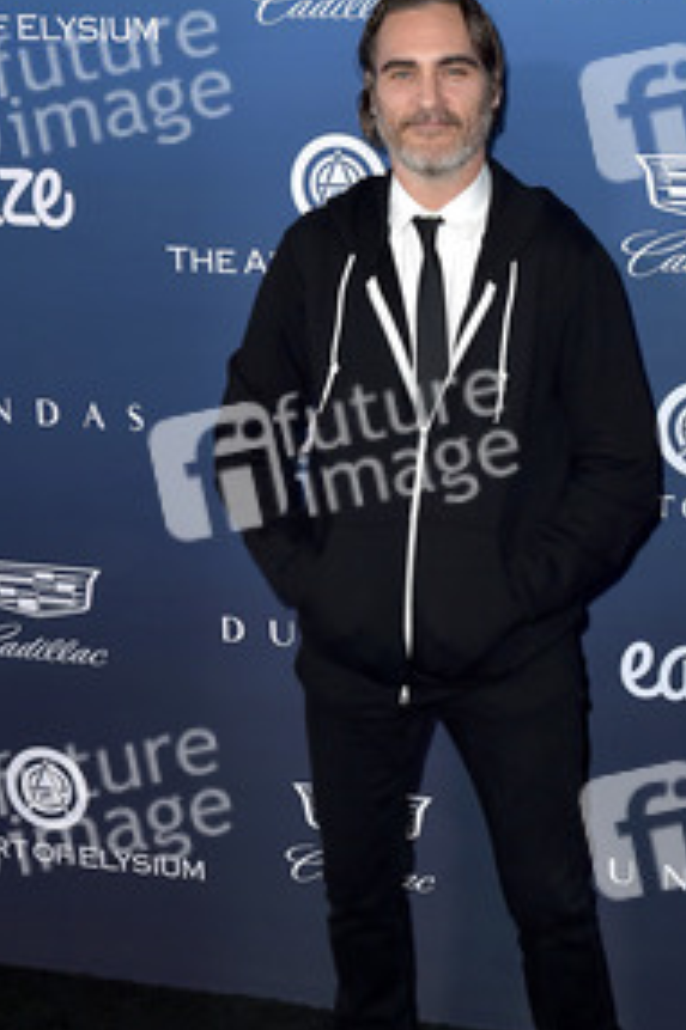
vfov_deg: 37.3
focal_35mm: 53
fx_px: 1517
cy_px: 635
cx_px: 440
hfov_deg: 25.4
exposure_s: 1/250
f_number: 5.6
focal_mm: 38
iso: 250
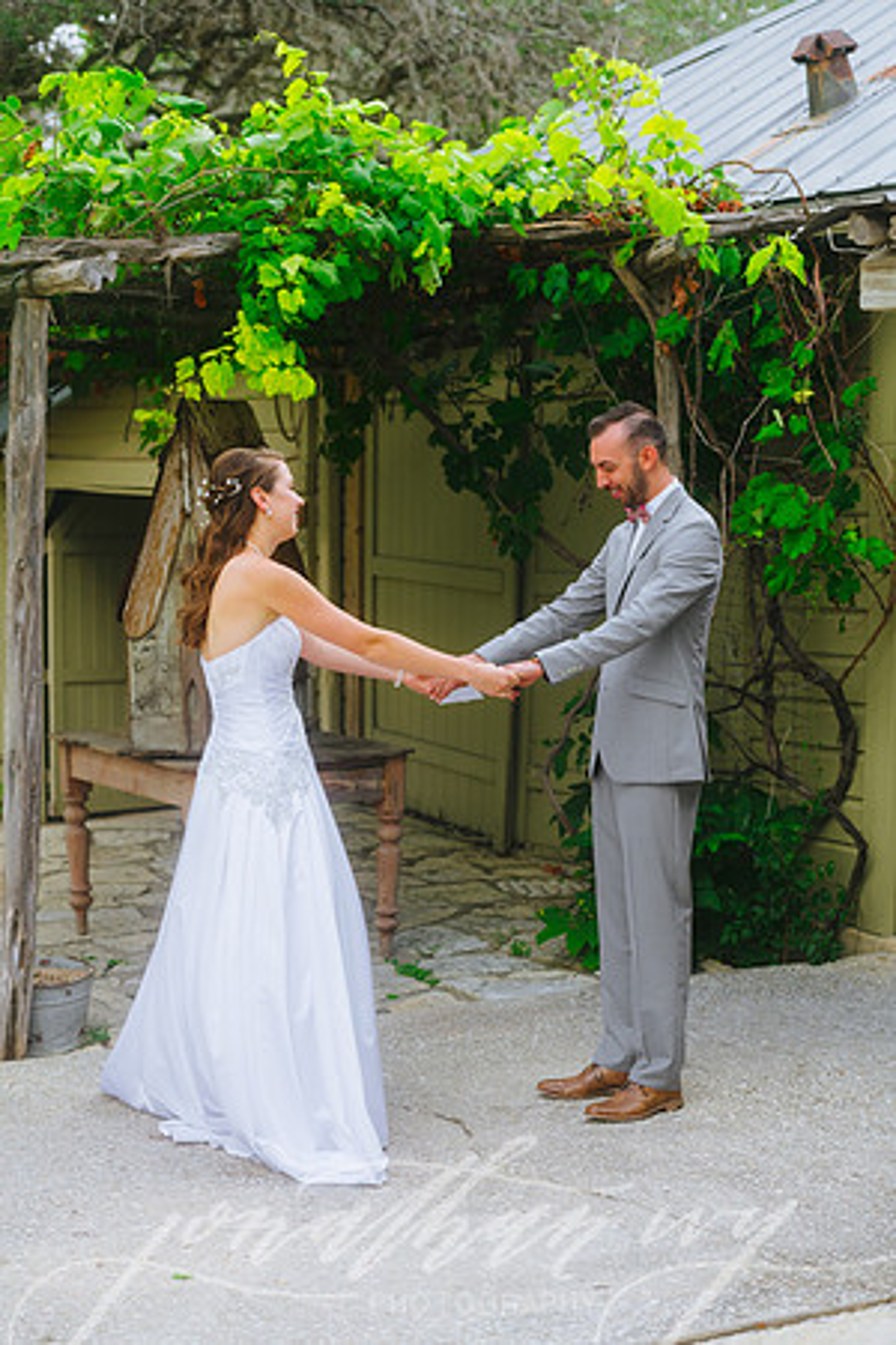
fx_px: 2613
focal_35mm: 70
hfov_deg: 19.5
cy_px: 672
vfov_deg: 28.8
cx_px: 448
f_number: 2.8
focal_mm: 70
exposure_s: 1/800
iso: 200
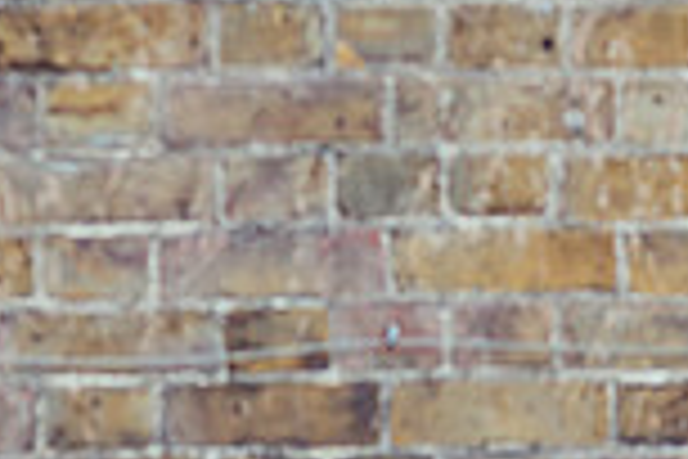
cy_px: 587
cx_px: -562
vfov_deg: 2.7
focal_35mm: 506
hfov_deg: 4.0
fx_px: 9669
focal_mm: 85
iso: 180
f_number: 1.8
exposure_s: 1/800
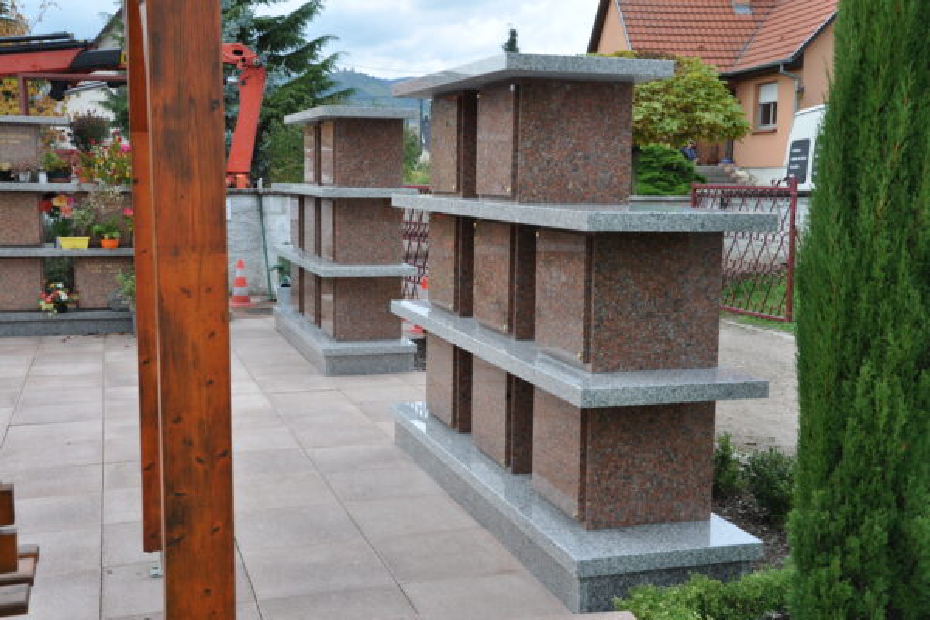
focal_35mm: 42
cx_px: 465
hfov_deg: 46.4
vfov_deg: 31.9
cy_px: 310
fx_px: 1085
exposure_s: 1/80
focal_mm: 28
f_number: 9
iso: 200
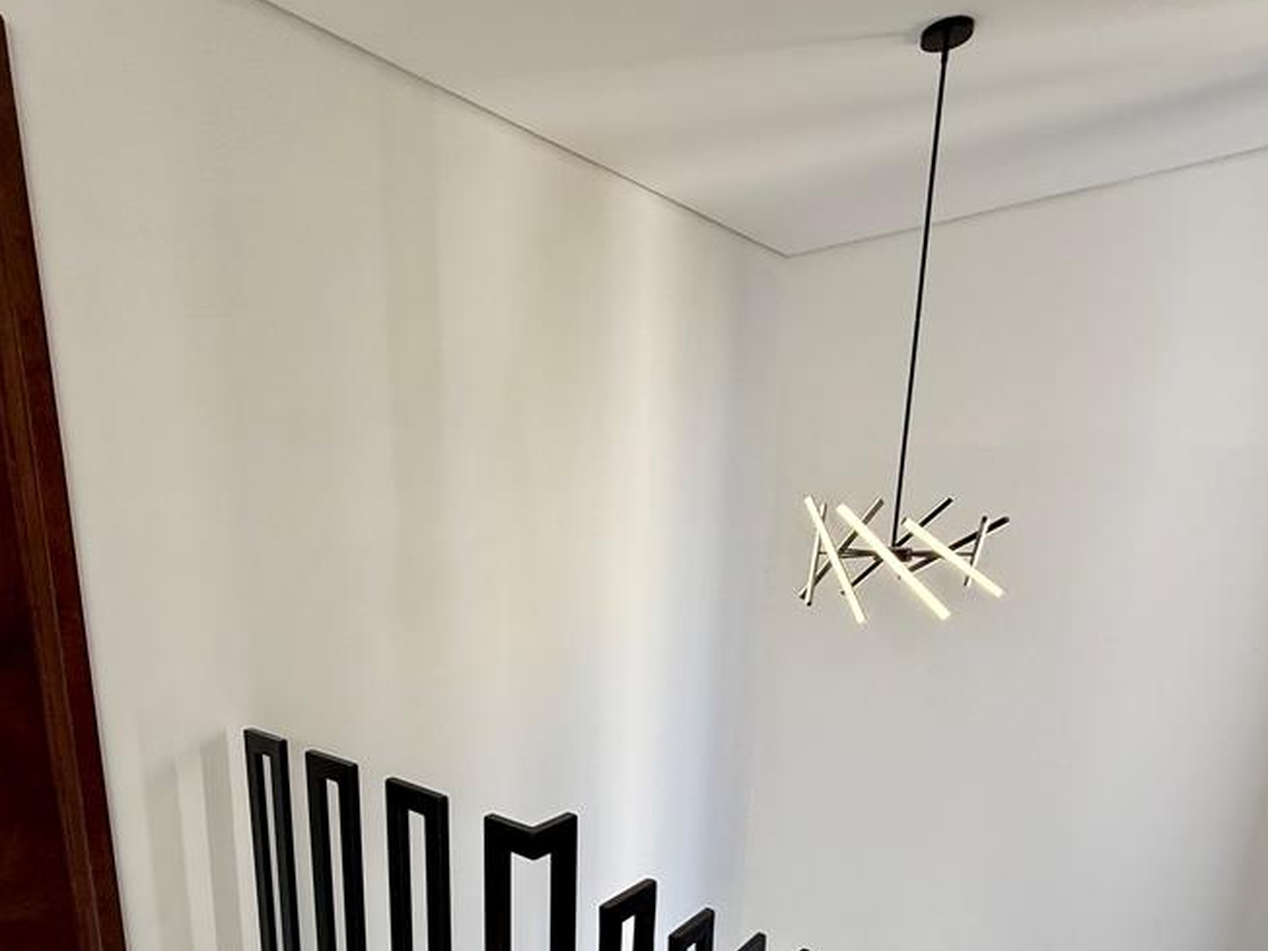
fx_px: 806
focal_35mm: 22
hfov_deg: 75.4
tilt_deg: -12.0
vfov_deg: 58.4
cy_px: 694
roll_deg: +0.5
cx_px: 496
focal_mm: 2.22
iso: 64
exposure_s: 1/147
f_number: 2.2
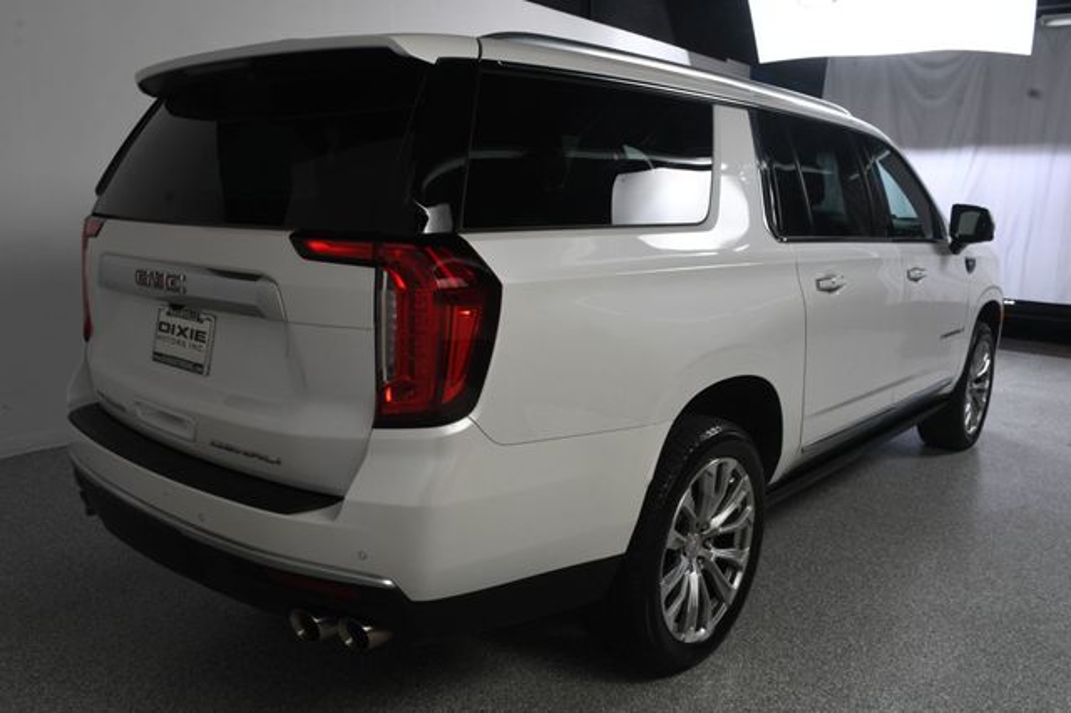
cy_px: 356
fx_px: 892
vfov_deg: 43.6
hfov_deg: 62.0
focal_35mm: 30
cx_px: 536
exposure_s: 1/160
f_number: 13
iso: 100
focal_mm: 20
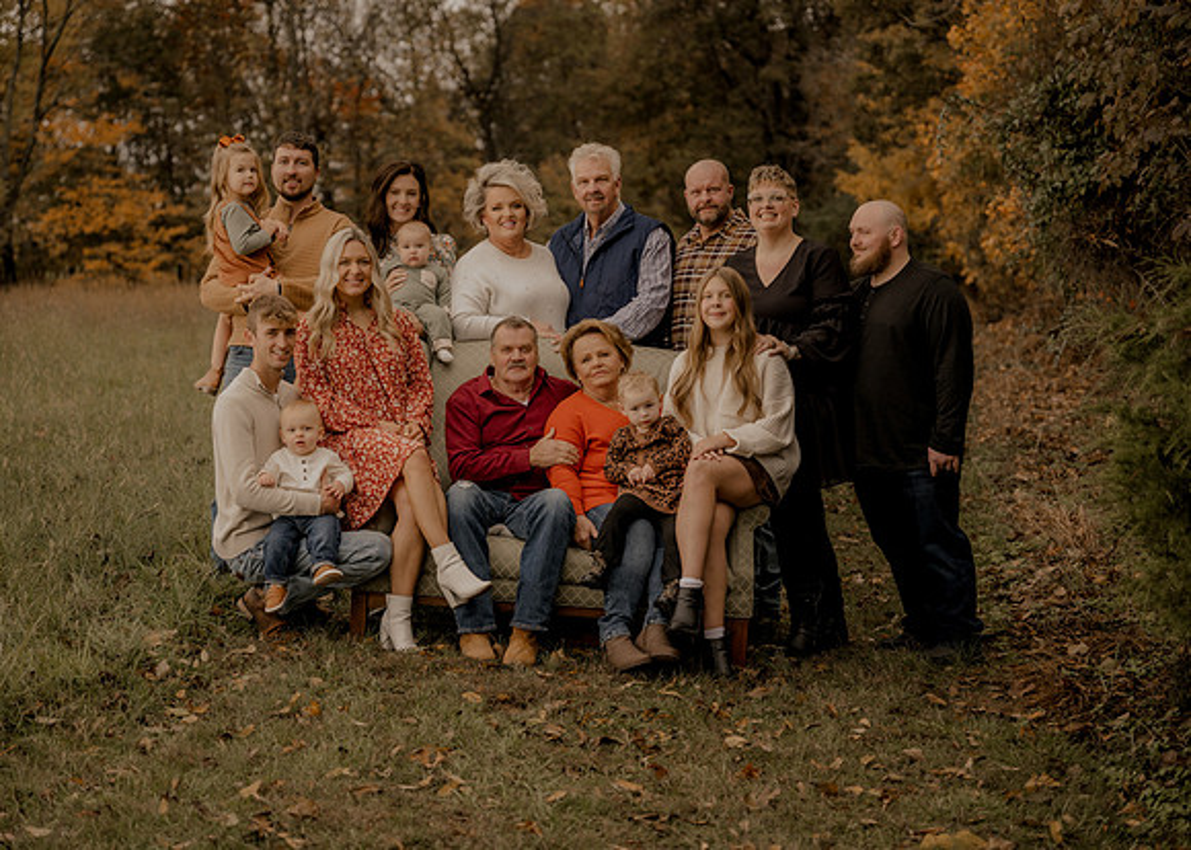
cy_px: 425
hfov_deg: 27.0
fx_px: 2480
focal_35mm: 73
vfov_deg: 19.4
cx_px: 553
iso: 160
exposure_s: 1/125
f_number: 2.8
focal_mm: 70
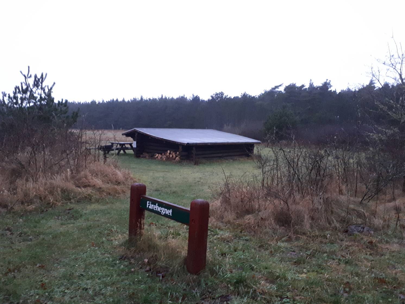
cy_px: 157
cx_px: 195
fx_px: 339
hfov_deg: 61.7
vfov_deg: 48.2
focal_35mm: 29
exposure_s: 1/17
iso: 500
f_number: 1.9
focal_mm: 3.6
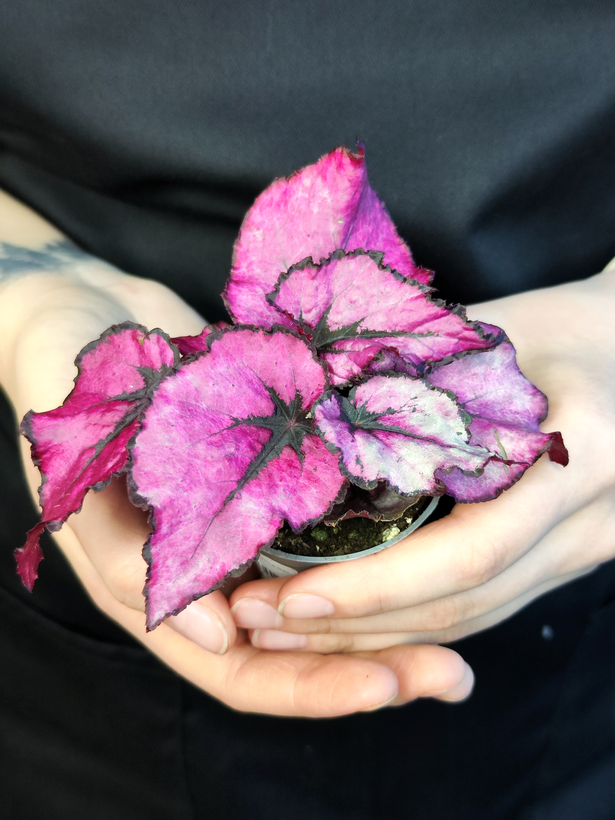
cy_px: 410
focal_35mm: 23
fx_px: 545
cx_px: 308
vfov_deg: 73.9
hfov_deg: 58.9
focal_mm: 7.01
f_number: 1.69
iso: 1822
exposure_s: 1/70
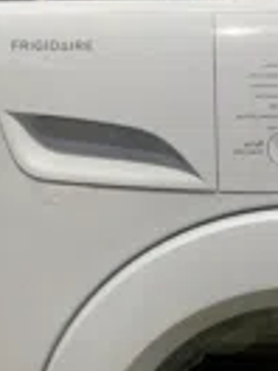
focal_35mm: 79
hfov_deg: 18.2
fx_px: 846
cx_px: 272
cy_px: 520
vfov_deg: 21.6
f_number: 1.8
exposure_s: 1/50
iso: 100
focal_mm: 4.25
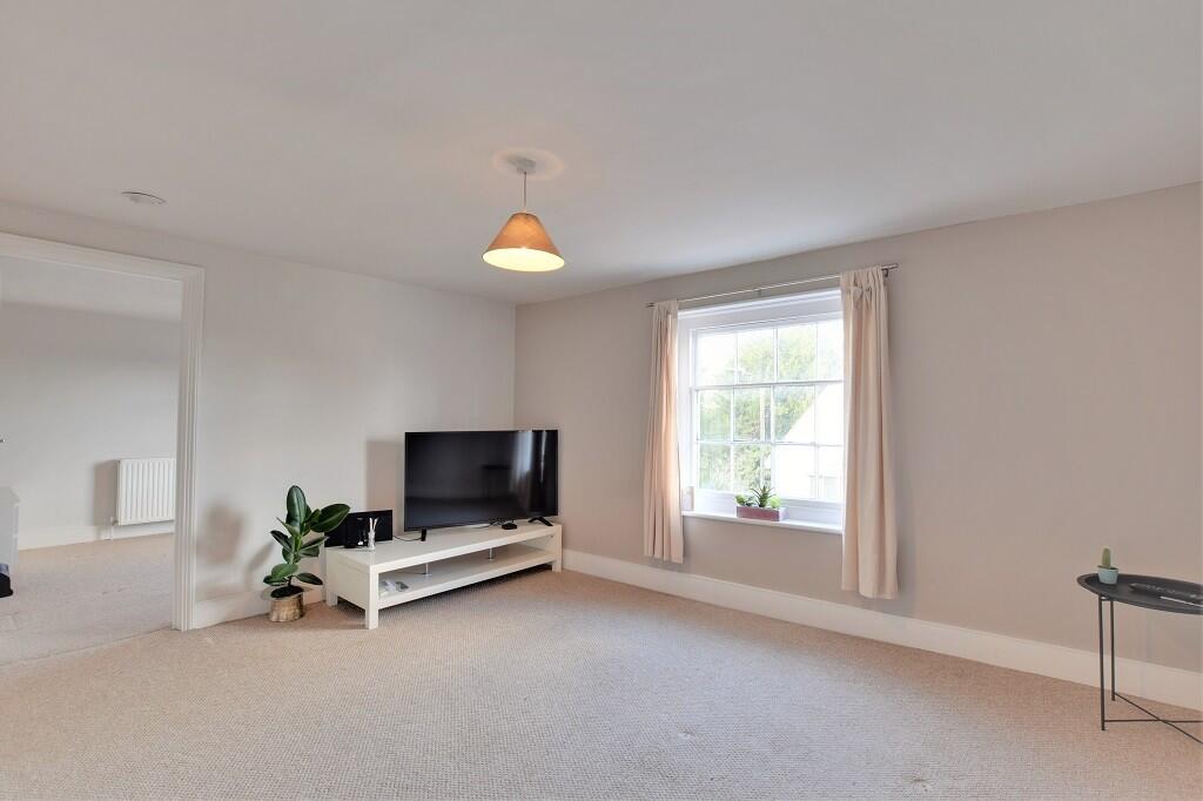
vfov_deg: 77.3
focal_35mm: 15
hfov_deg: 100.4
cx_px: 602
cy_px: 400
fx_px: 501
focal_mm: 10
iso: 100
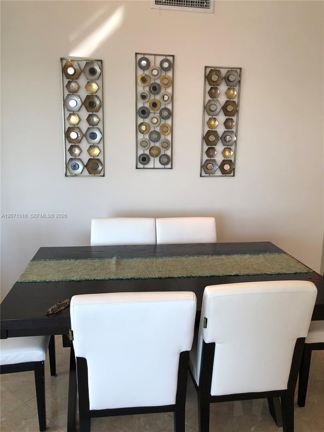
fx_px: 349
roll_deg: -2.2
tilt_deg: -11.7
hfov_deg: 49.7
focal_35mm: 28
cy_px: 216
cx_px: 162
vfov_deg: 63.4
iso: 64
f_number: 1.8
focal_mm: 3.99
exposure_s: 1/120
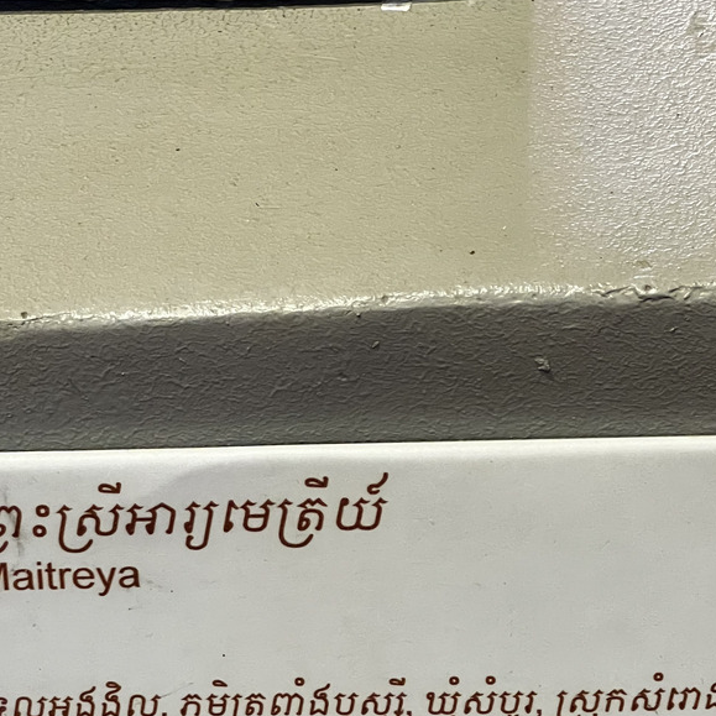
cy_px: 621
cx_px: 458
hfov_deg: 12.4
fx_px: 3300
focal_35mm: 141
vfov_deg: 12.3
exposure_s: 1/60
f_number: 2.8
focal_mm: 9
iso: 400
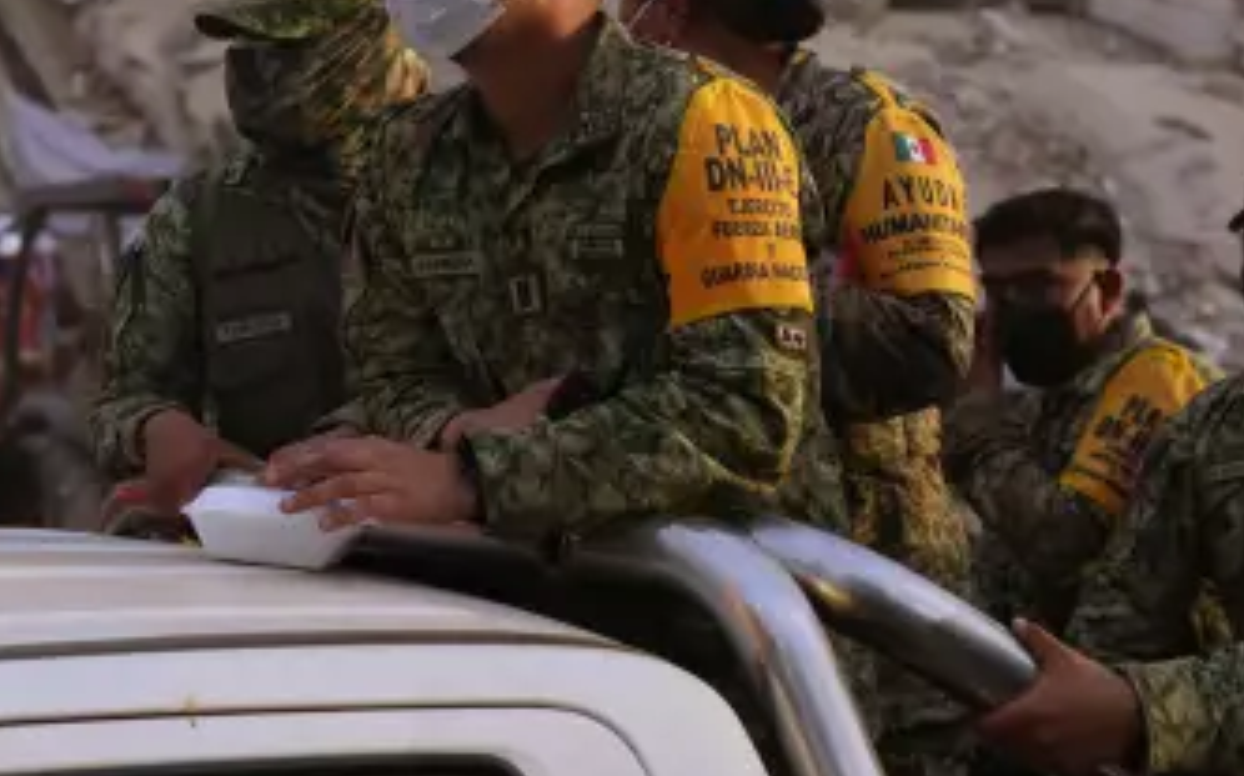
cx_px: 386
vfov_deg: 15.2
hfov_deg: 24.0
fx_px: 2914
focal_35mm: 86
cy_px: 403
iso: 125
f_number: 3.2
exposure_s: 1/640
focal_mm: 35
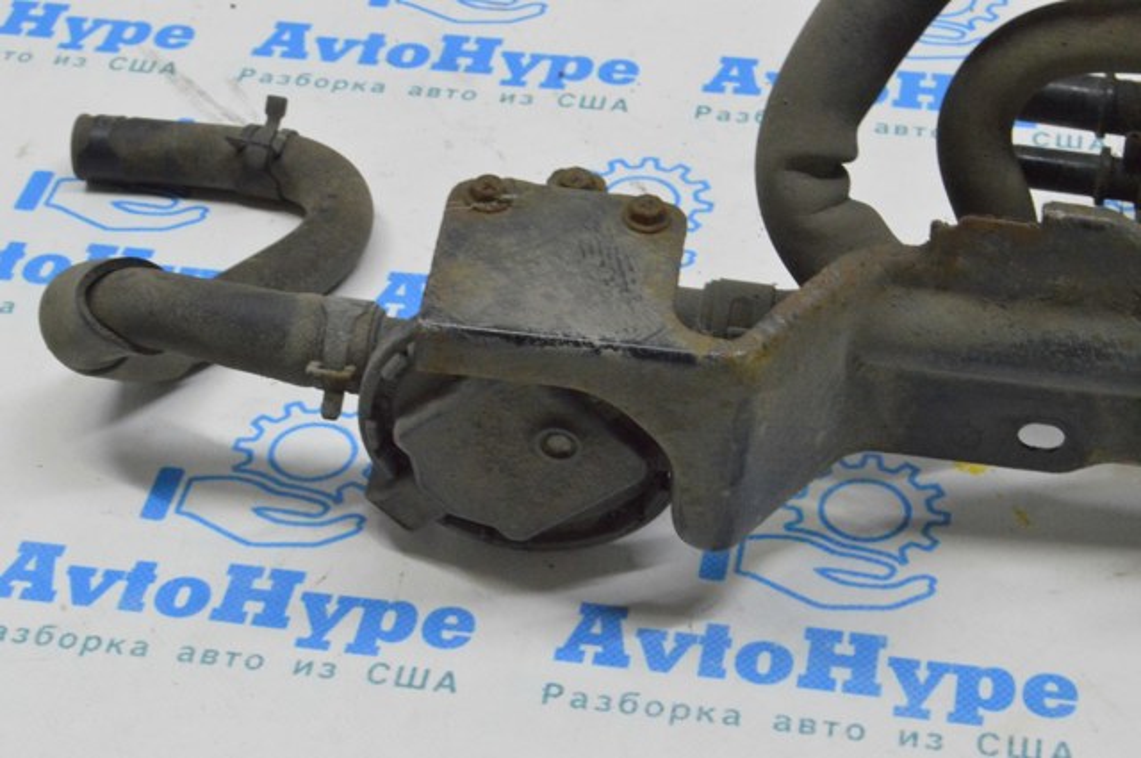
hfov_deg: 24.6
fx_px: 2611
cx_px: 570
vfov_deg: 16.5
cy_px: 379
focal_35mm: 82
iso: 6400
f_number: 20
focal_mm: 55
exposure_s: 1/20
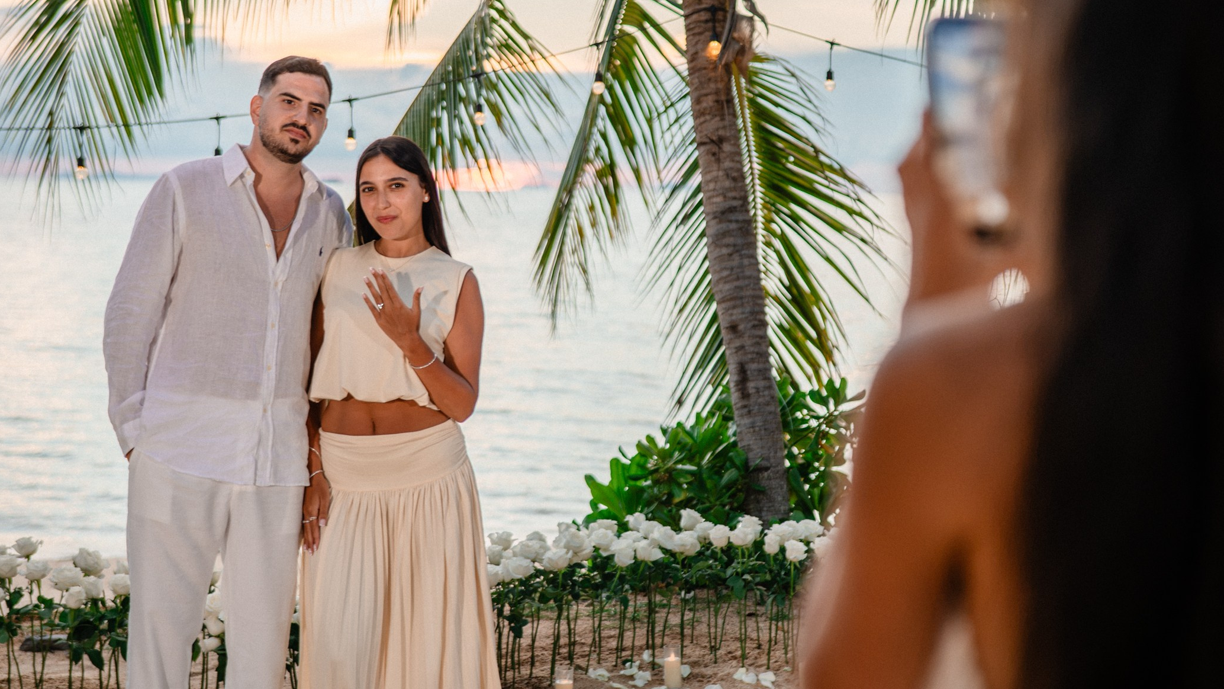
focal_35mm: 62
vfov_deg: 19.4
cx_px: 584
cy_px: 253
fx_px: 2012
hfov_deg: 33.8
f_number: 2.2
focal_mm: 50
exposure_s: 1/400
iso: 160
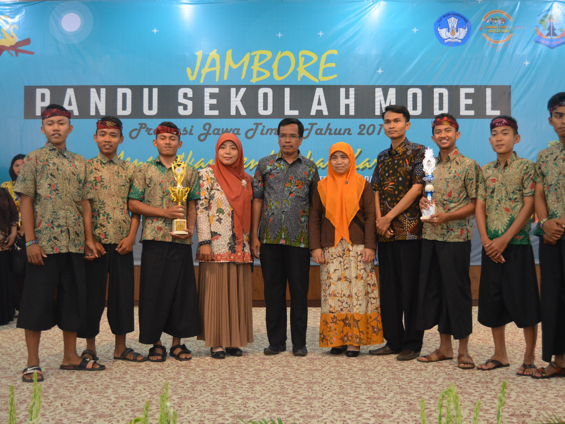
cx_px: 319
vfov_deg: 33.6
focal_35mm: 43
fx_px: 702
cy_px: 214
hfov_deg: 43.8
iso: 2500
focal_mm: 26
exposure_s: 1/30
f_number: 4
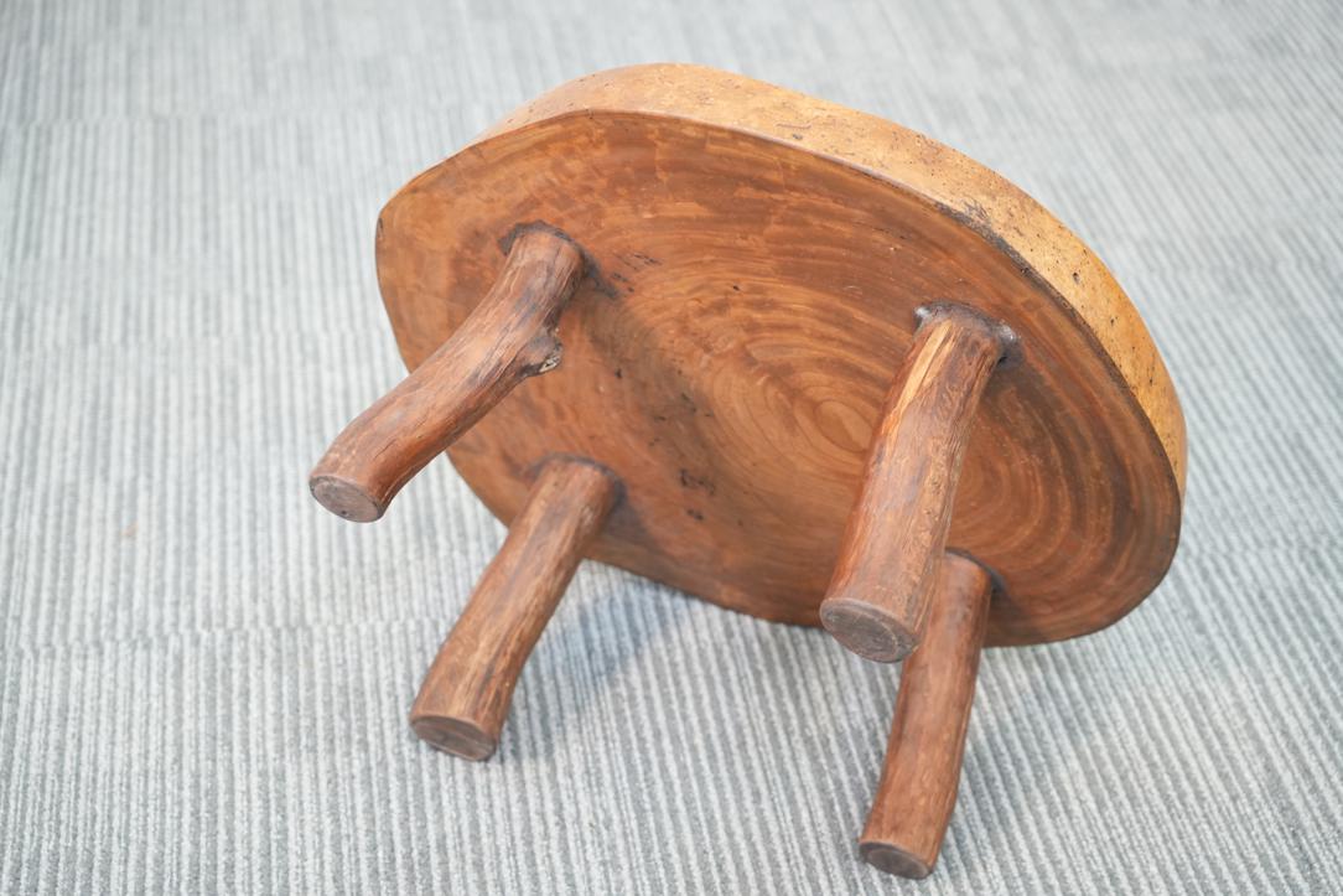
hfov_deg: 26.3
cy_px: 448
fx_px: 2873
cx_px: 672
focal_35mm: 77
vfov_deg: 17.7
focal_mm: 77
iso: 2500
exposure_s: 1/80
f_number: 4
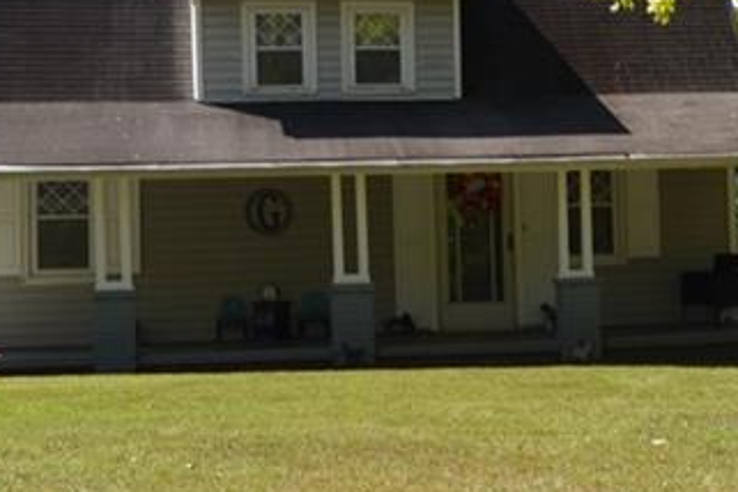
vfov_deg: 15.8
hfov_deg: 23.5
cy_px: 92
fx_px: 1763
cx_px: 522
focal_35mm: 86
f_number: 7.1
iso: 100
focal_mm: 18
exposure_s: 1/200
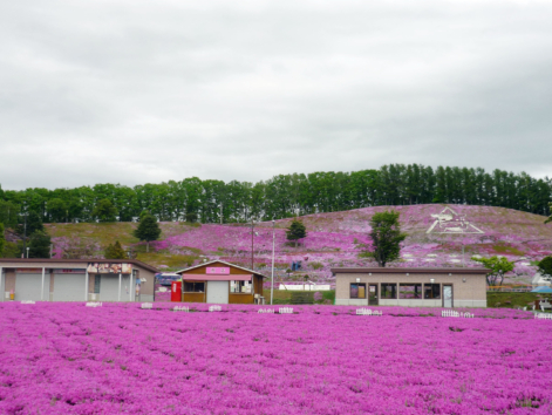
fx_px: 670
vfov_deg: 34.4
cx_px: 267
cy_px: 218
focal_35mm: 42
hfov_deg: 44.8
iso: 100
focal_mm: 5.5
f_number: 2.8
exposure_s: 1/125
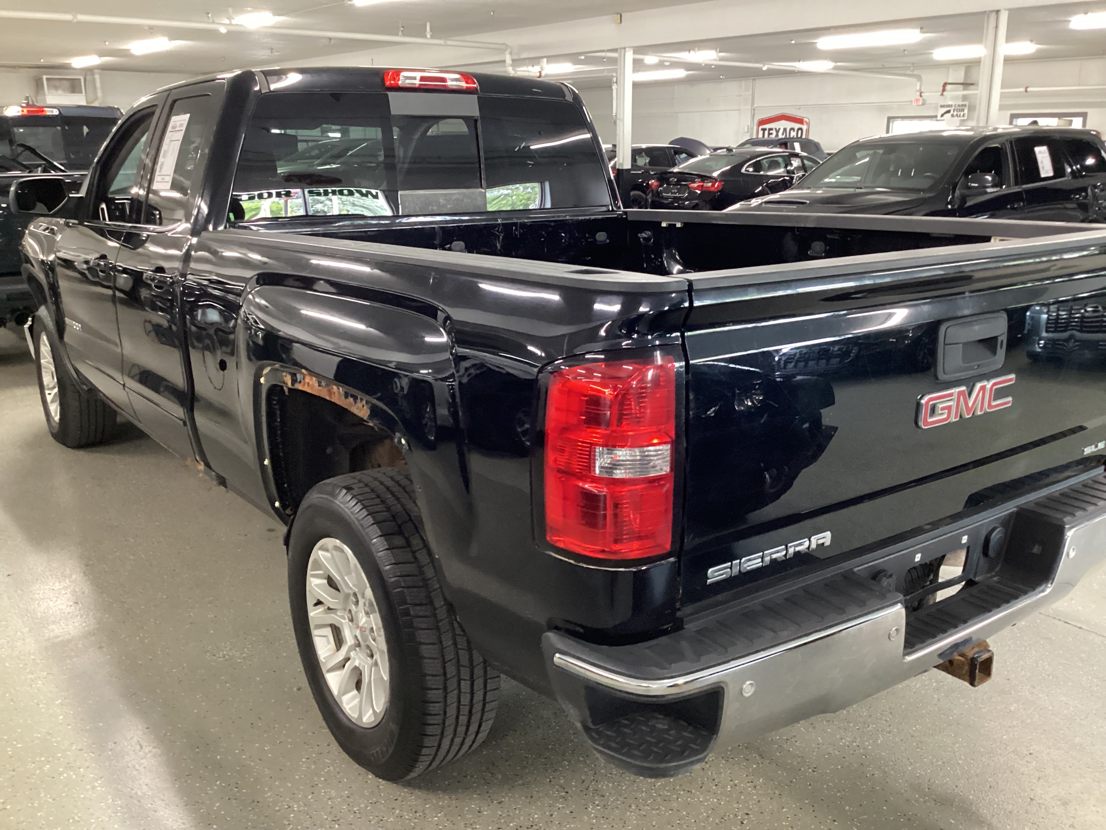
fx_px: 990
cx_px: 553
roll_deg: -0.8
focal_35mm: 31
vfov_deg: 45.4
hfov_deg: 58.4
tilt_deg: -15.5
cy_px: 415
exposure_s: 1/40
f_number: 2.4
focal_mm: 3.3
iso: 400
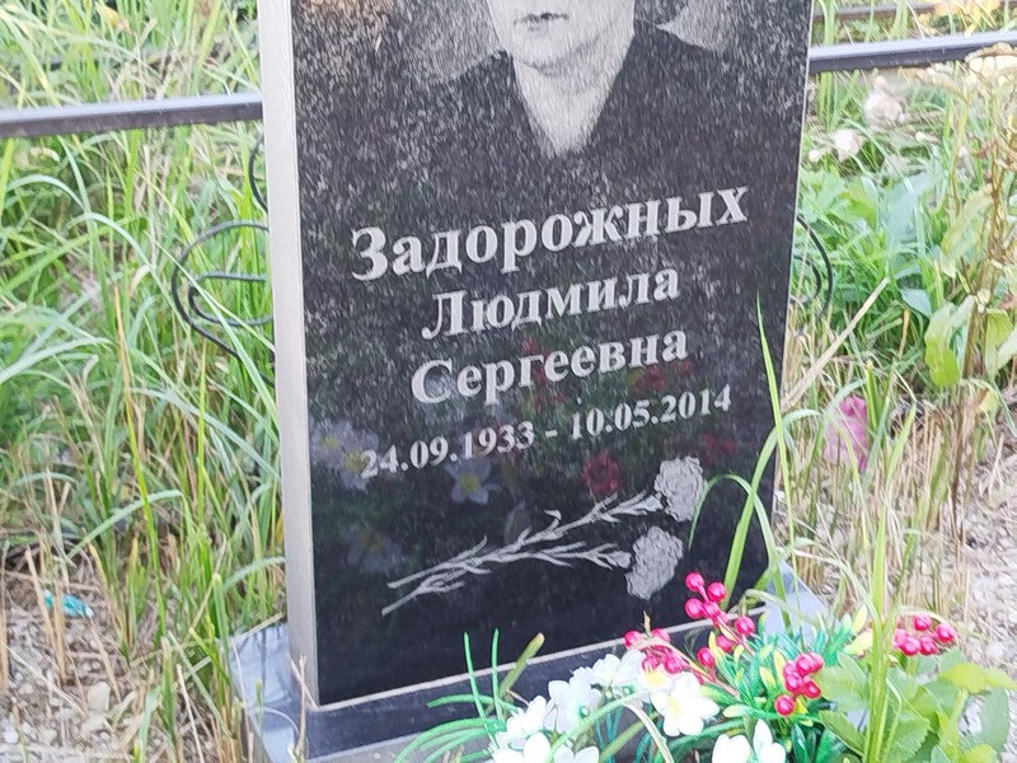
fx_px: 2115
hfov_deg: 27.0
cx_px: 508
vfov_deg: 20.4
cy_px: 382
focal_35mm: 72
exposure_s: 1/50
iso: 125
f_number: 1.7
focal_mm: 5.31
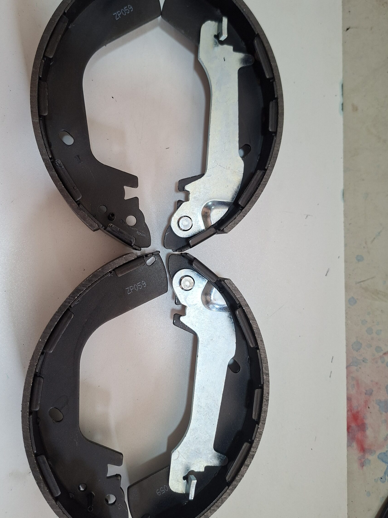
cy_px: 249
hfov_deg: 52.9
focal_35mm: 26
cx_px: 170
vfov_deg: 67.3
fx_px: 389
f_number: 1.8
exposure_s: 1/60
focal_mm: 5.54
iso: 160
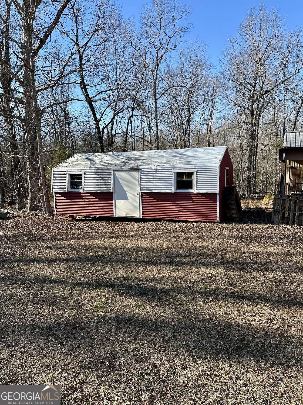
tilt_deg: -5.8
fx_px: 280
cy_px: 202
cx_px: 152
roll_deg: +1.5
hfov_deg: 56.8
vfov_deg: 71.6
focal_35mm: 24
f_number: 1.78
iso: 80
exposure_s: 1/1812
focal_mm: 6.86
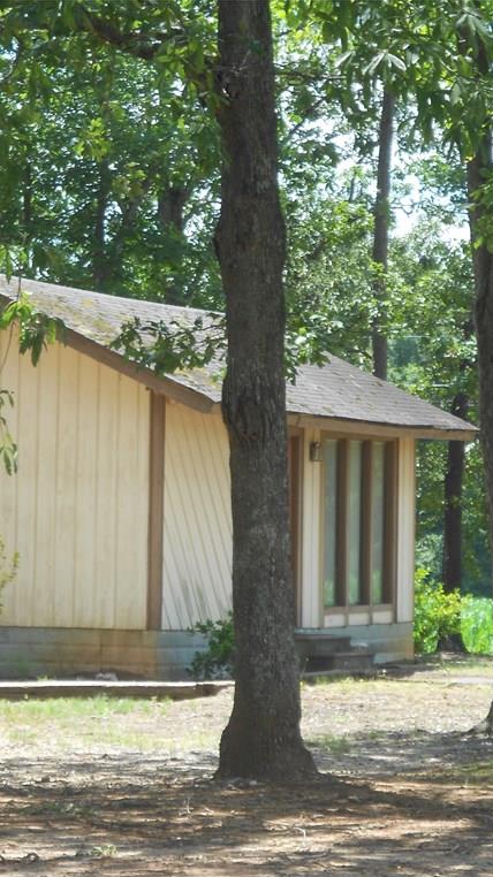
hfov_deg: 8.3
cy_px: 441
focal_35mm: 145
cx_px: 74
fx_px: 3374
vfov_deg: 14.8
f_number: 5.5
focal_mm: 17.6
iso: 80
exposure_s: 1/80
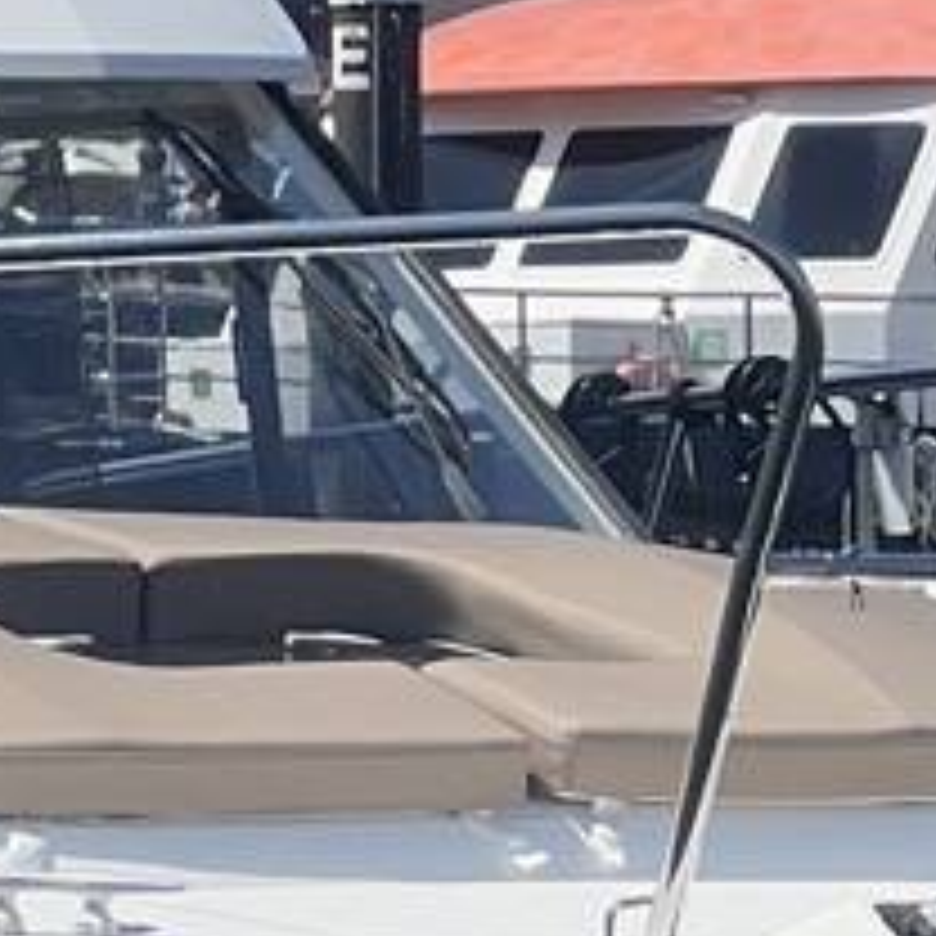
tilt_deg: -1.2
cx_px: -536
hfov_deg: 4.2
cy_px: 738
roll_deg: +0.1
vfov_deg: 4.2
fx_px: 12787
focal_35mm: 418
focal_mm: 9
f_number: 2.8
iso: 32
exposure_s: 1/861
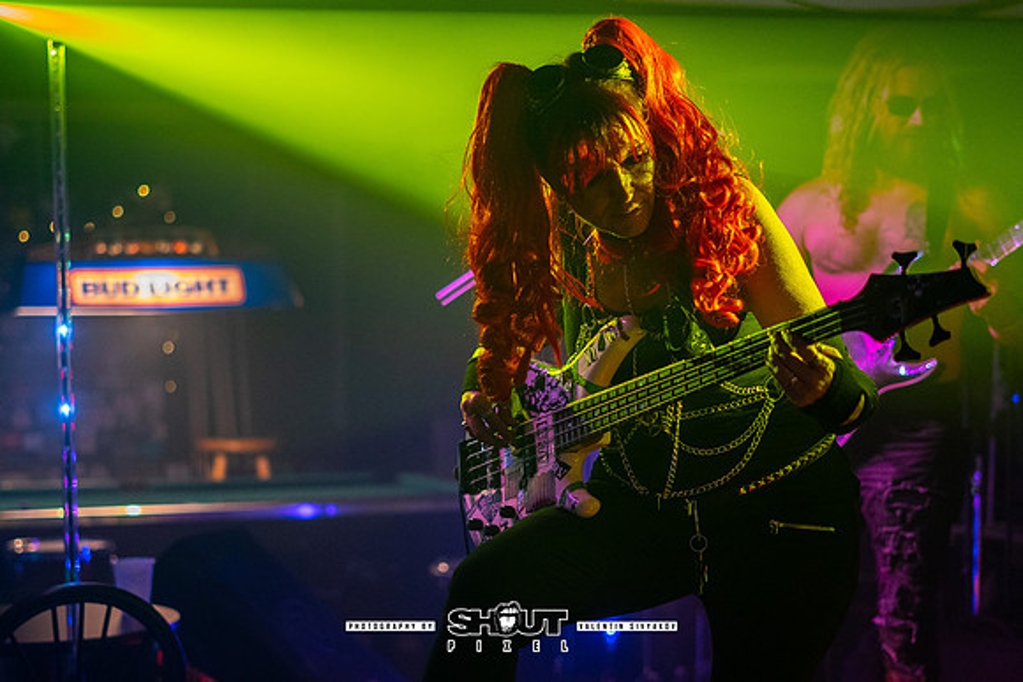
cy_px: 380
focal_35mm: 74
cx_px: 430
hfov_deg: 27.2
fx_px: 2114
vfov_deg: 18.3
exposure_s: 1/160
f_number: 1.8
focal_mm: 50
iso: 1600
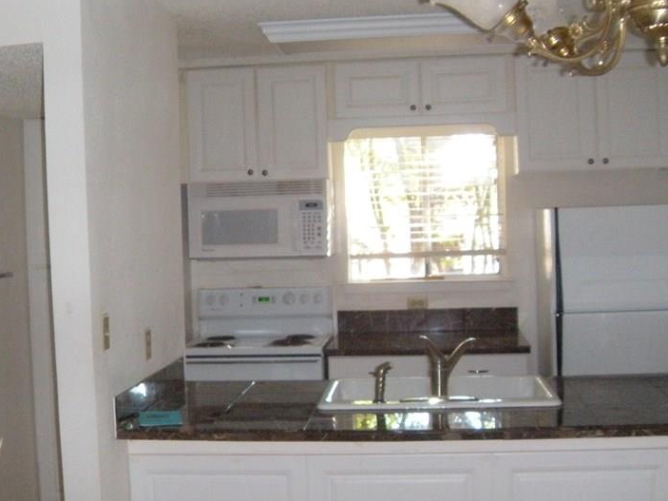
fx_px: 984
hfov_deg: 37.4
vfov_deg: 28.5
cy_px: 226
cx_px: 292
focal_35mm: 51
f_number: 3.8
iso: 400
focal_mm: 5.9
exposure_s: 1/30
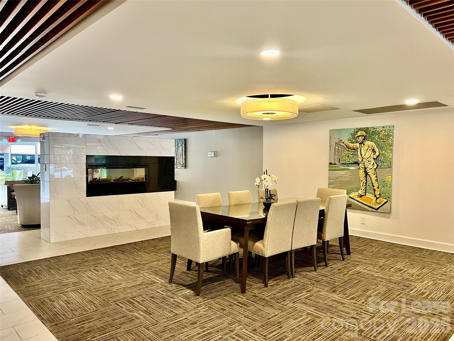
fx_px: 341
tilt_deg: -2.7
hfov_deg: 67.3
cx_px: 227
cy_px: 170
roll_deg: -0.2
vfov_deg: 53.1
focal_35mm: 26
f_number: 1.5
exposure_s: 1/60
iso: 200
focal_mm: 5.7
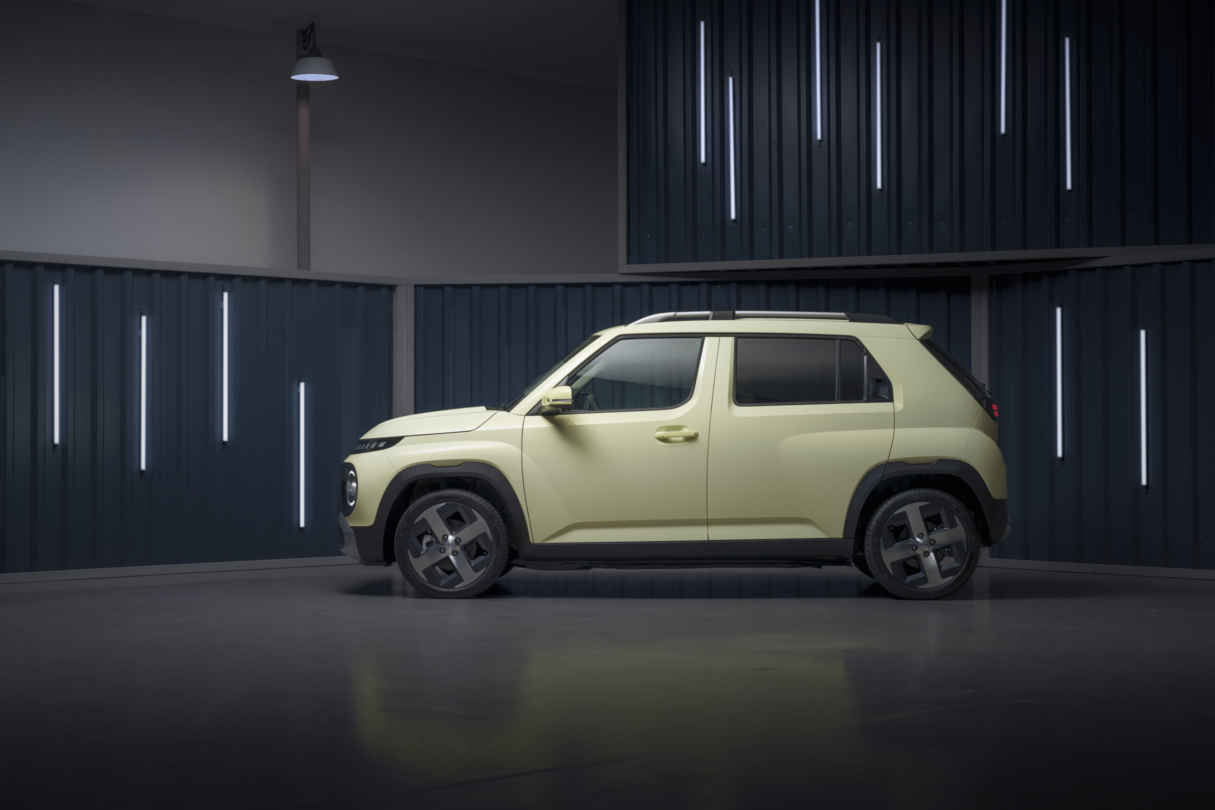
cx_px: 608
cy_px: 405
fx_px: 1924
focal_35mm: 57
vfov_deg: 23.8
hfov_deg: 35.1
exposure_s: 1/2
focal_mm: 57
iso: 50
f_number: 5.6
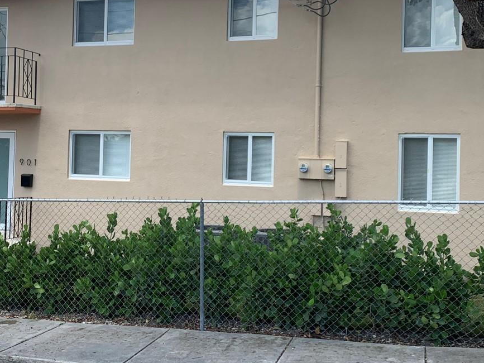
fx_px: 671
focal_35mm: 48
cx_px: 184
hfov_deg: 39.4
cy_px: 151
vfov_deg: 30.2
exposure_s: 1/1235
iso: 25
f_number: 1.8
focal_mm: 4.25
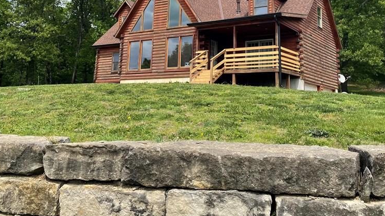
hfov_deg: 51.6
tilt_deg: +13.8
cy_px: 29
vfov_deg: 29.4
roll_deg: -1.0
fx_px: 398
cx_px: 210
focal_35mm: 39
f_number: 1.6
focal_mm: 4.2
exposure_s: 1/2564
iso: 32
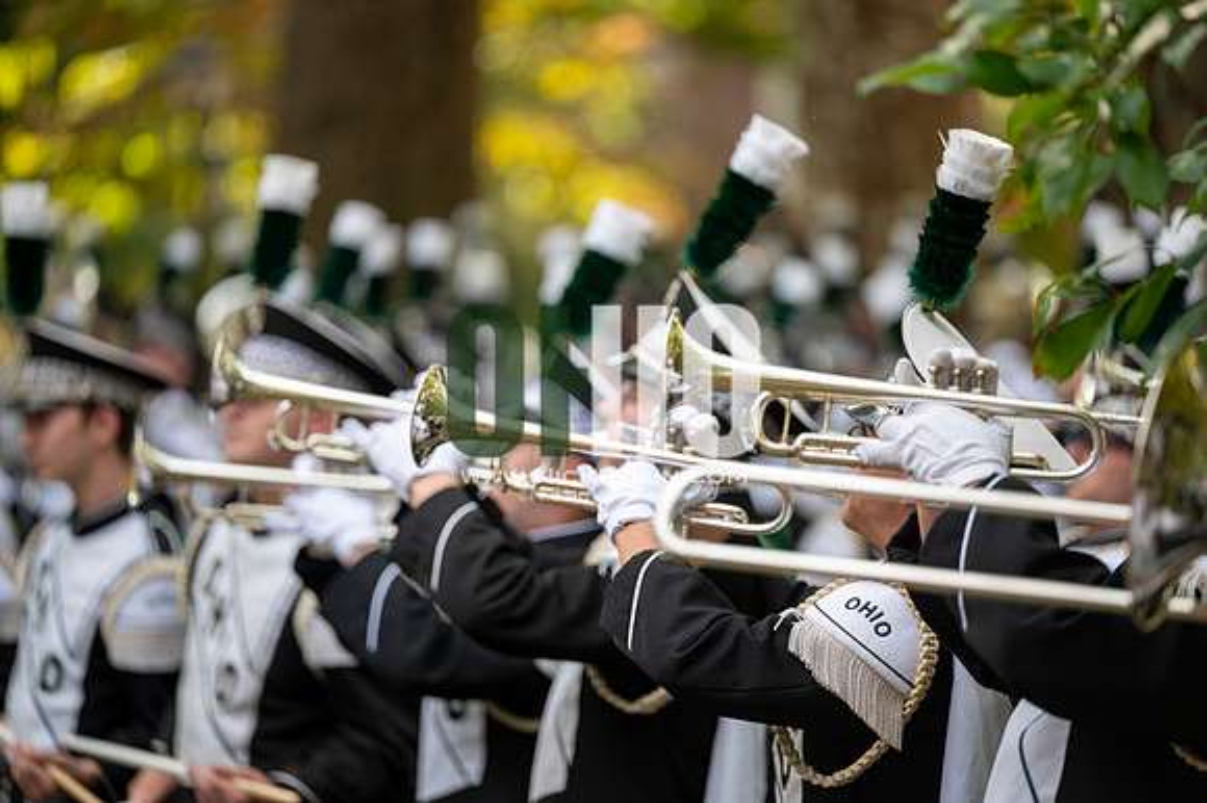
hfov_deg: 10.3
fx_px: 6701
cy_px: 402
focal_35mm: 200
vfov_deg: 6.9
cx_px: 604
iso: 160
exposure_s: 1/500
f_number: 2.8
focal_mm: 200
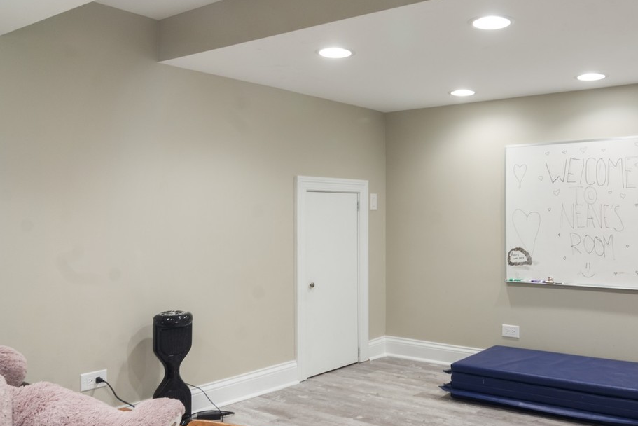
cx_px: 410
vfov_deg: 41.1
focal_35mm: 32
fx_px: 567
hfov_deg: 57.7
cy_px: 230
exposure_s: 1/1.25
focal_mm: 12
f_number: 8
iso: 200
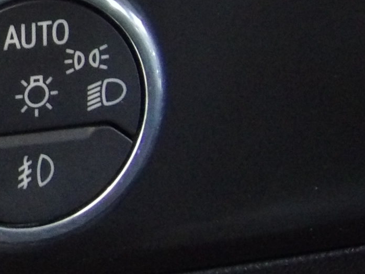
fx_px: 3995
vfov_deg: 3.9
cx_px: -234
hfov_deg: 5.2
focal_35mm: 379
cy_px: -25
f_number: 4.2
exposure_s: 1/10
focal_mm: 18.2
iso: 800
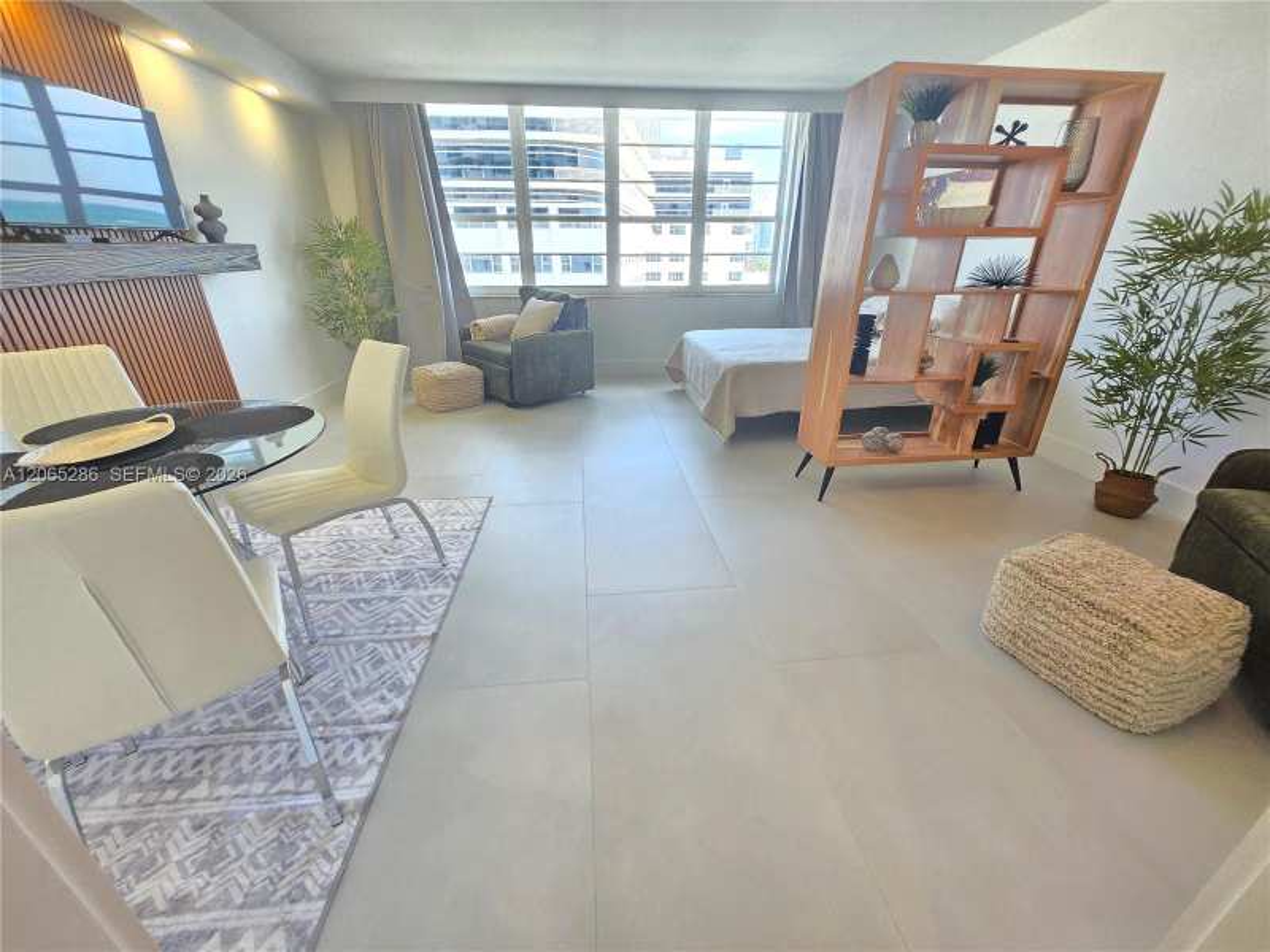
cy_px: 476
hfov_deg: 106.2
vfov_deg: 89.9
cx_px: 635
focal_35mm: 13
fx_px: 477
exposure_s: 1/60
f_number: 2.2
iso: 80
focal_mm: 1.7
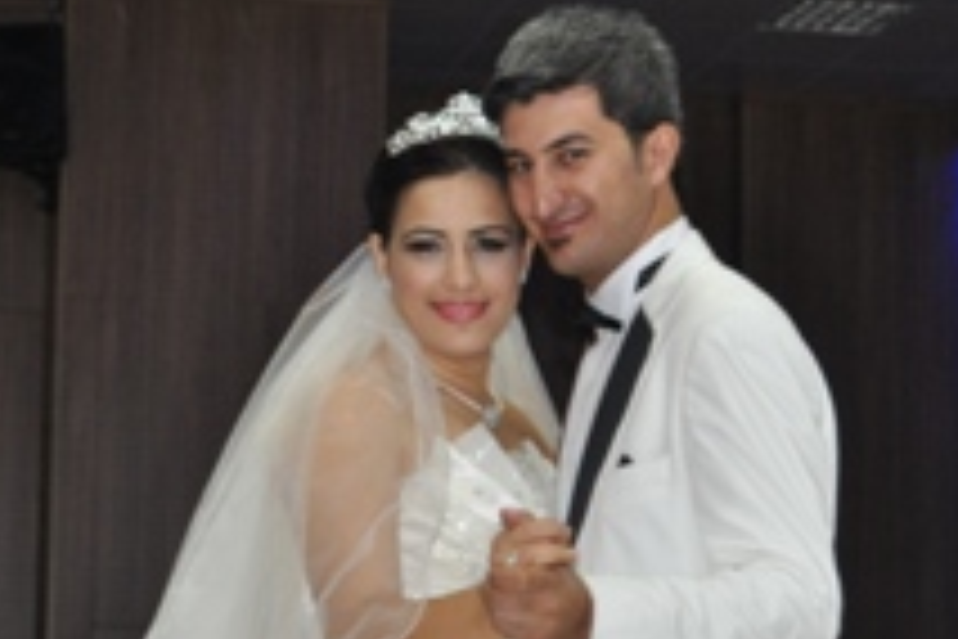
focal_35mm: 101
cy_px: 306
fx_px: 2688
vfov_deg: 13.6
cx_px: 400
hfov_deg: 20.2
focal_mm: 32
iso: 800
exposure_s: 1/60
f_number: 4.8
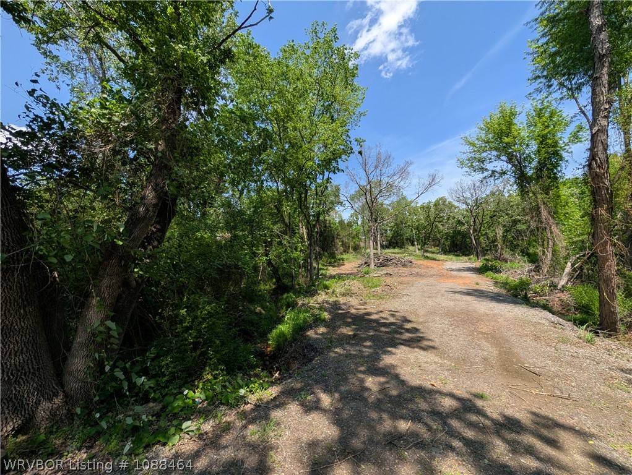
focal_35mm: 12
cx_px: 316
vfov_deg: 94.6
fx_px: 219
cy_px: 238
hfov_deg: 110.5
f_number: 1.7
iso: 47
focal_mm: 2.02
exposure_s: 1/1721
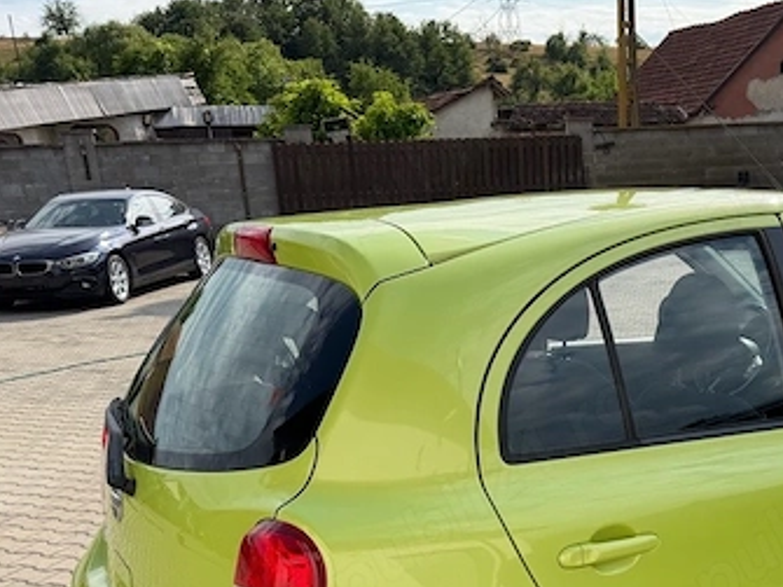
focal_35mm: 43
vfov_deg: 32.2
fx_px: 972
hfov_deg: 42.7
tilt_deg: -20.9
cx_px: 575
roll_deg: +1.9
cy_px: 505
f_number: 1.78
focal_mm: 6.76
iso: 80
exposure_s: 1/3425
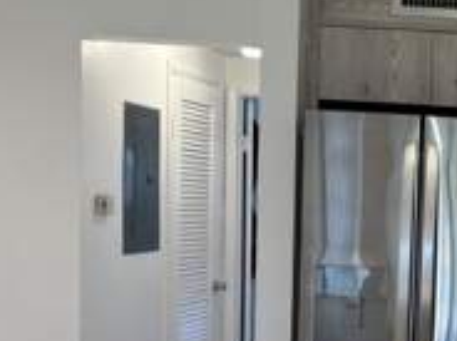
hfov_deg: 25.0
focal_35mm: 68
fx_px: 895
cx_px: 584
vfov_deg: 21.3
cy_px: 268
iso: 125
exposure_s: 1/120
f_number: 1.6
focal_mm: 5.96
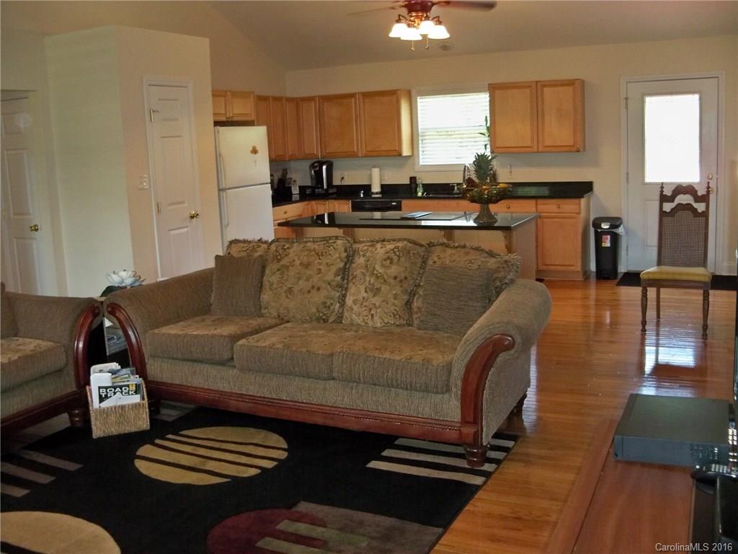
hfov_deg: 52.6
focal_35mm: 35
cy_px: 277
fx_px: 746
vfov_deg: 40.7
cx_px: 369
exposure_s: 1/30
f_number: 3.5
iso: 250
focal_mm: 6.2
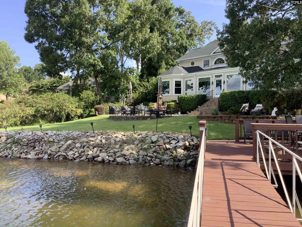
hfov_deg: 58.4
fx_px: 270
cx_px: 151
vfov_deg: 45.4
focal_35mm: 31
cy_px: 114
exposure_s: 1/330
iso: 25
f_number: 2.4
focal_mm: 3.3
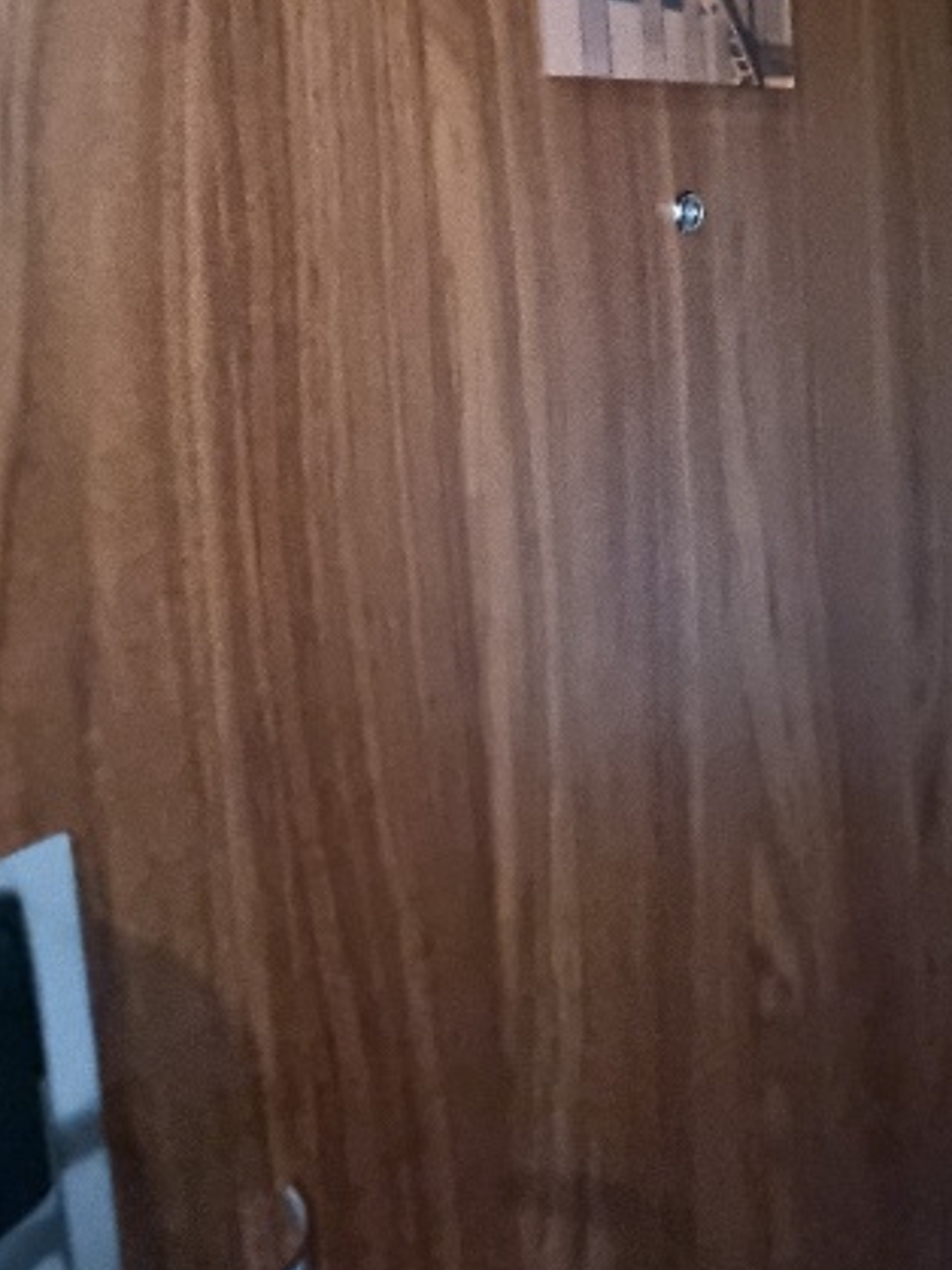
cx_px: 637
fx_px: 917
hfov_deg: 53.7
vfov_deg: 63.9
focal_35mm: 25
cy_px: 270
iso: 2500
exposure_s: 1/20
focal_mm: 2.2
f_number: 2.2
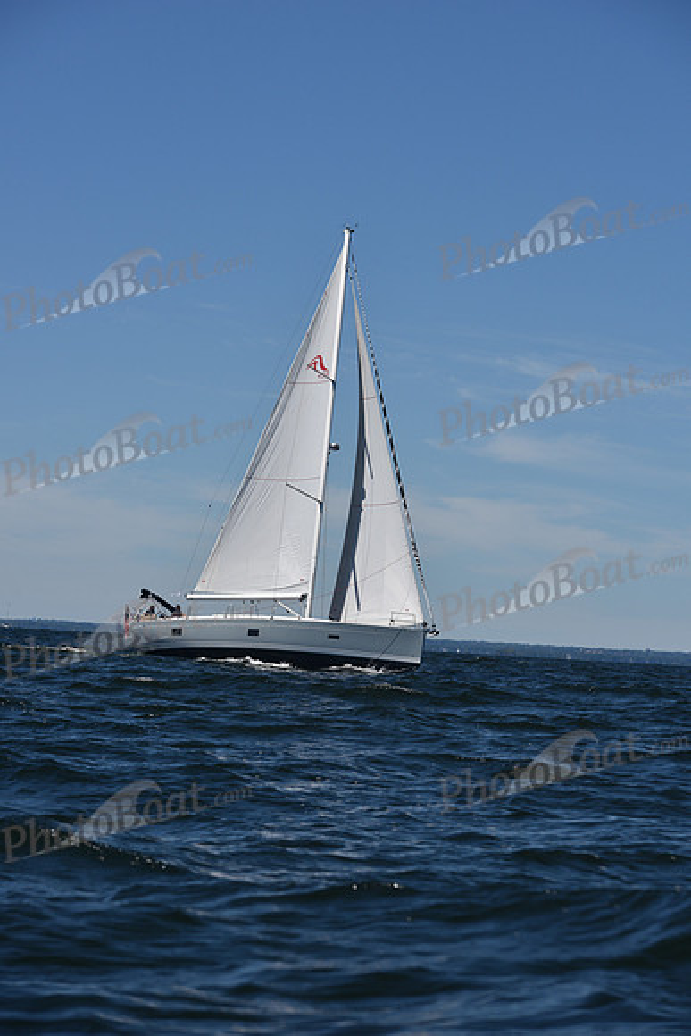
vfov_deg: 19.5
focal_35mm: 105
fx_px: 3021
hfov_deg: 13.0
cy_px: 518
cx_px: 346
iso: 200
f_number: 6.3
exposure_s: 1/1000
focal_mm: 105
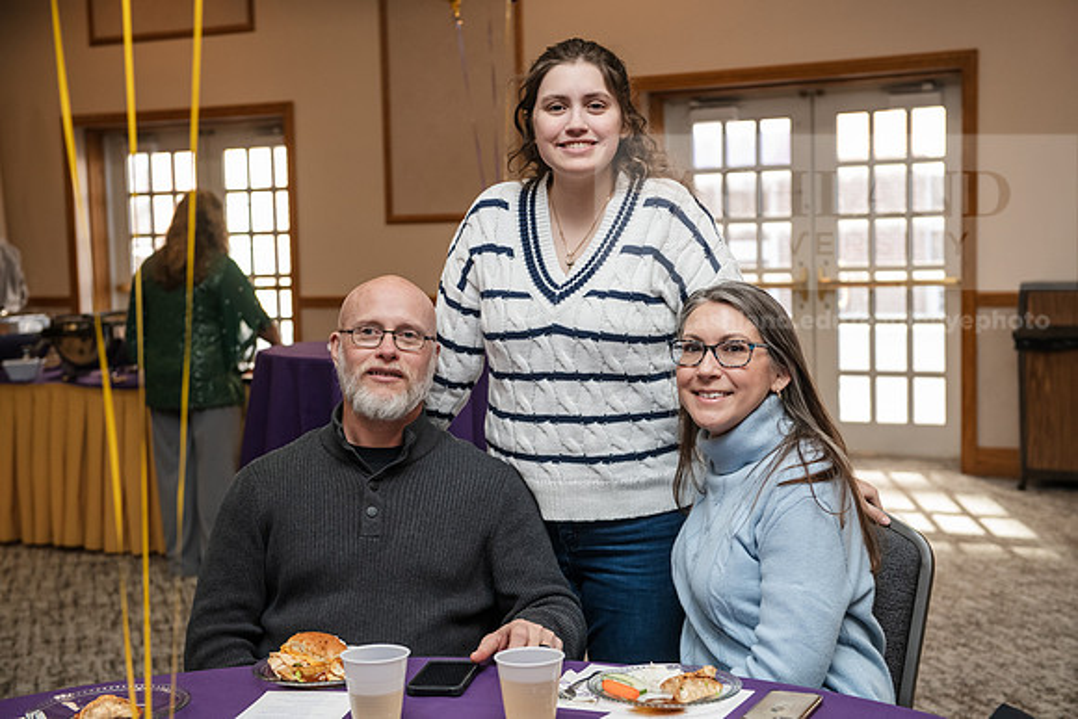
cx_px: 539
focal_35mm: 55
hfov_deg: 36.2
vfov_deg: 24.6
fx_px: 1647
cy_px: 360
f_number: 4
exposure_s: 1/200
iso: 1600
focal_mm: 55
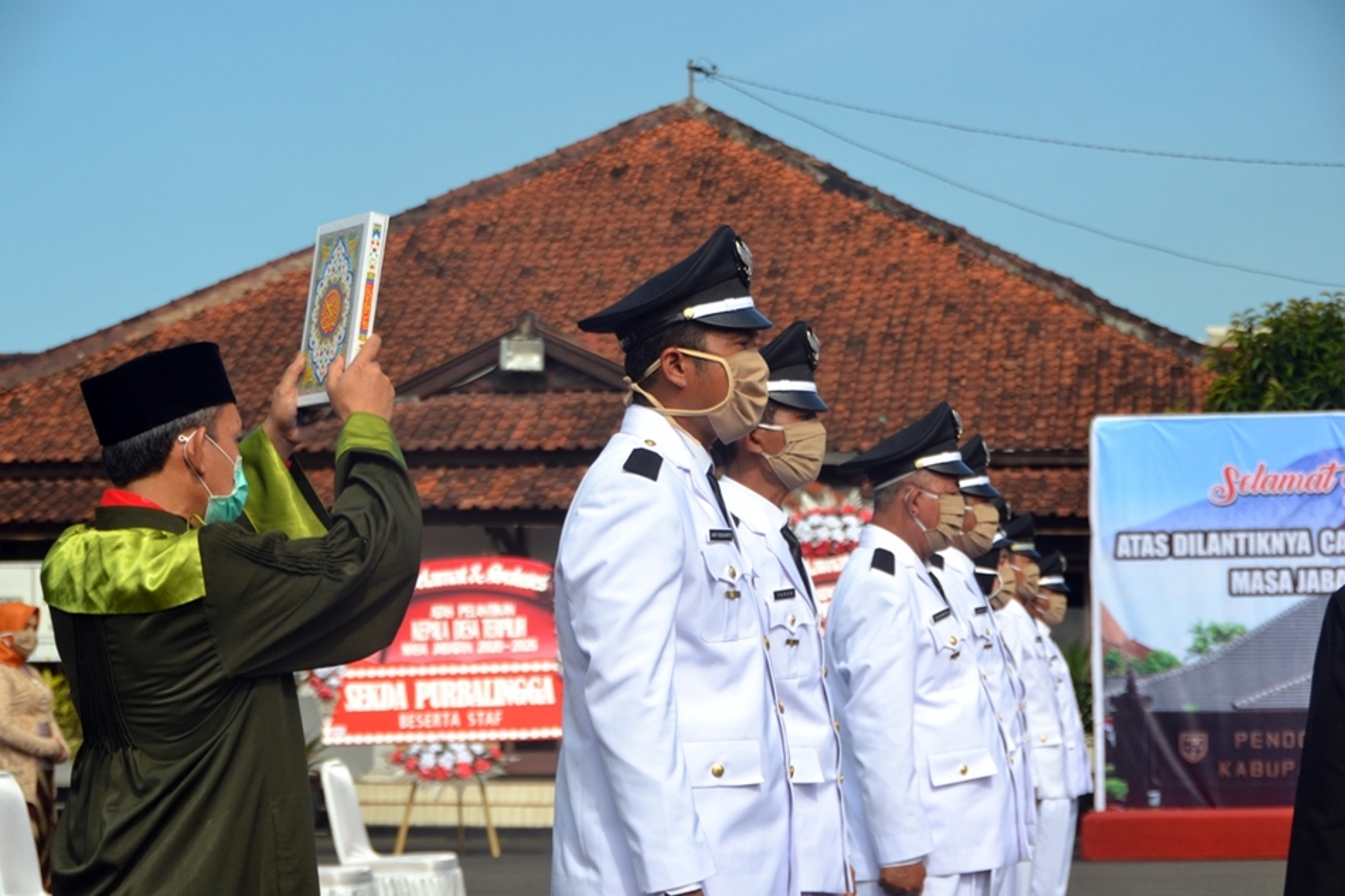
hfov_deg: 24.2
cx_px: 672
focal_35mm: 84
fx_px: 3138
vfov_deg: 16.3
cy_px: 448
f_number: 5.6
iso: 400
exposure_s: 1/1250
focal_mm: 56
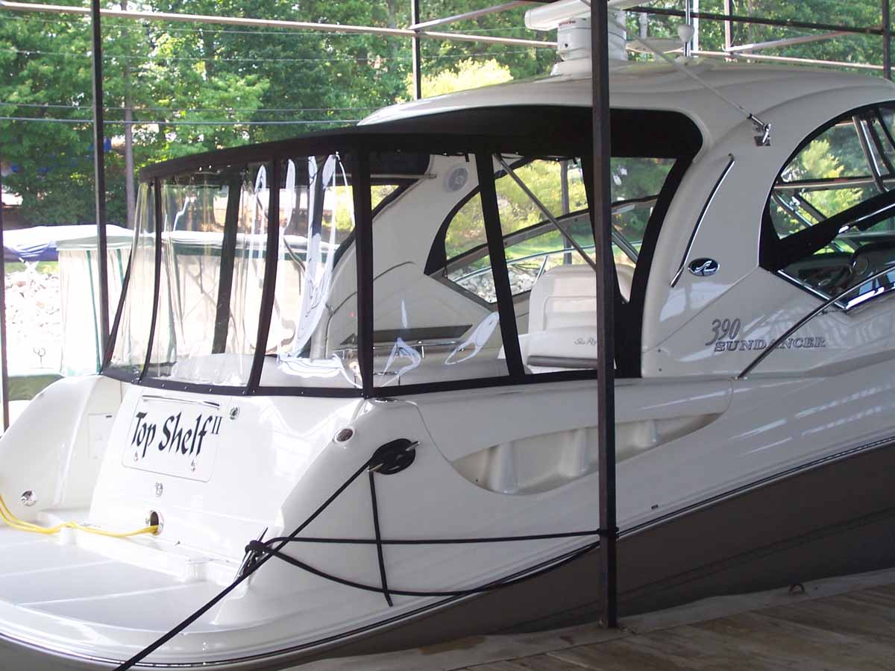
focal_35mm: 66
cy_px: 336
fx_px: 1706
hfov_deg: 29.4
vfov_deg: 22.3
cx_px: 448
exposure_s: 1/90
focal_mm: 10.8
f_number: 4
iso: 80
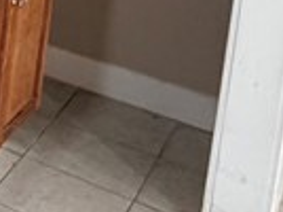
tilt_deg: -9.5
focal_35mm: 107
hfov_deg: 13.5
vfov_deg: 12.1
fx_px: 873
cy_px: -229
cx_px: -393
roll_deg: -1.9
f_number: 2.2
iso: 200
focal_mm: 2.22
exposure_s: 1/60
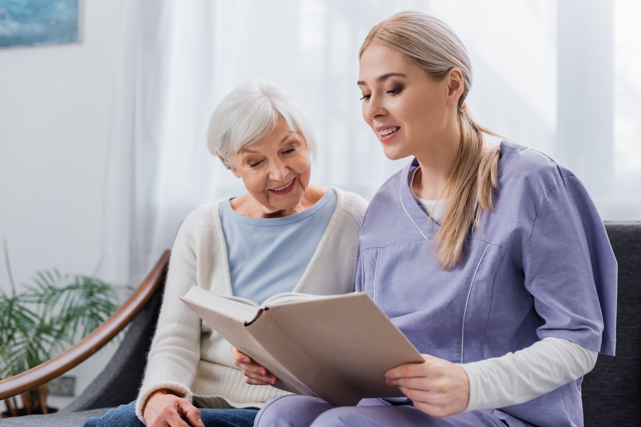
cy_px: 214
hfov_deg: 39.6
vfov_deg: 27.0
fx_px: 890
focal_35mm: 50
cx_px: 320
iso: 500
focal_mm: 50
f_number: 3.2
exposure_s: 1/125
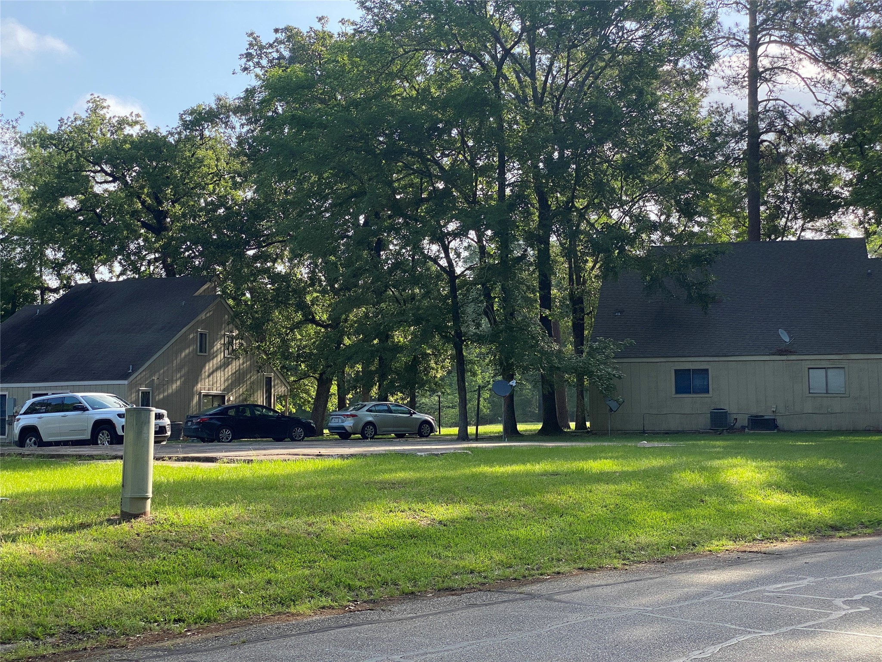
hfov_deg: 36.8
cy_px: 331
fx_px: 1325
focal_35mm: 52
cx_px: 441
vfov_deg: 28.0
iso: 20
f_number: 2
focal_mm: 6
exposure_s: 1/1043
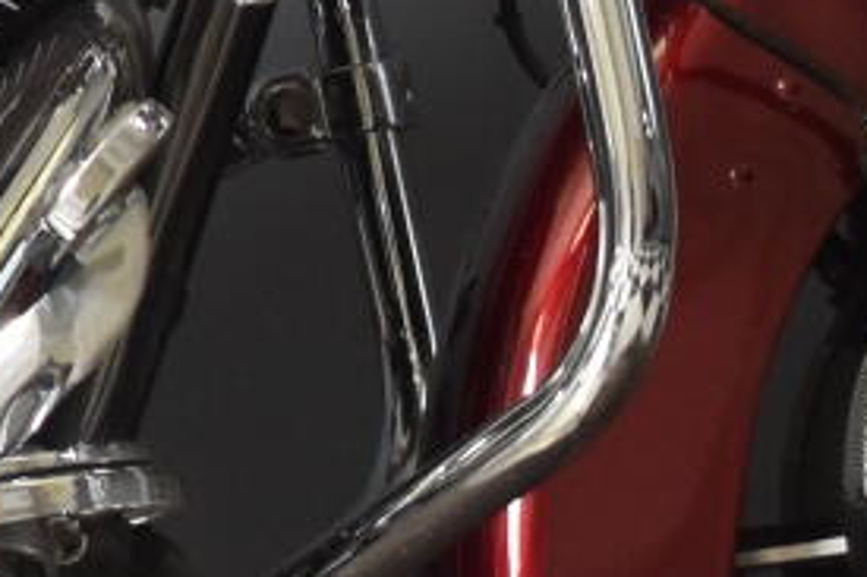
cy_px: -787
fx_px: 9185
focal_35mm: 382
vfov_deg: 3.5
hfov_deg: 5.3
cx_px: -880
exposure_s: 1/160
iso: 800
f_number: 4.5
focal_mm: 35
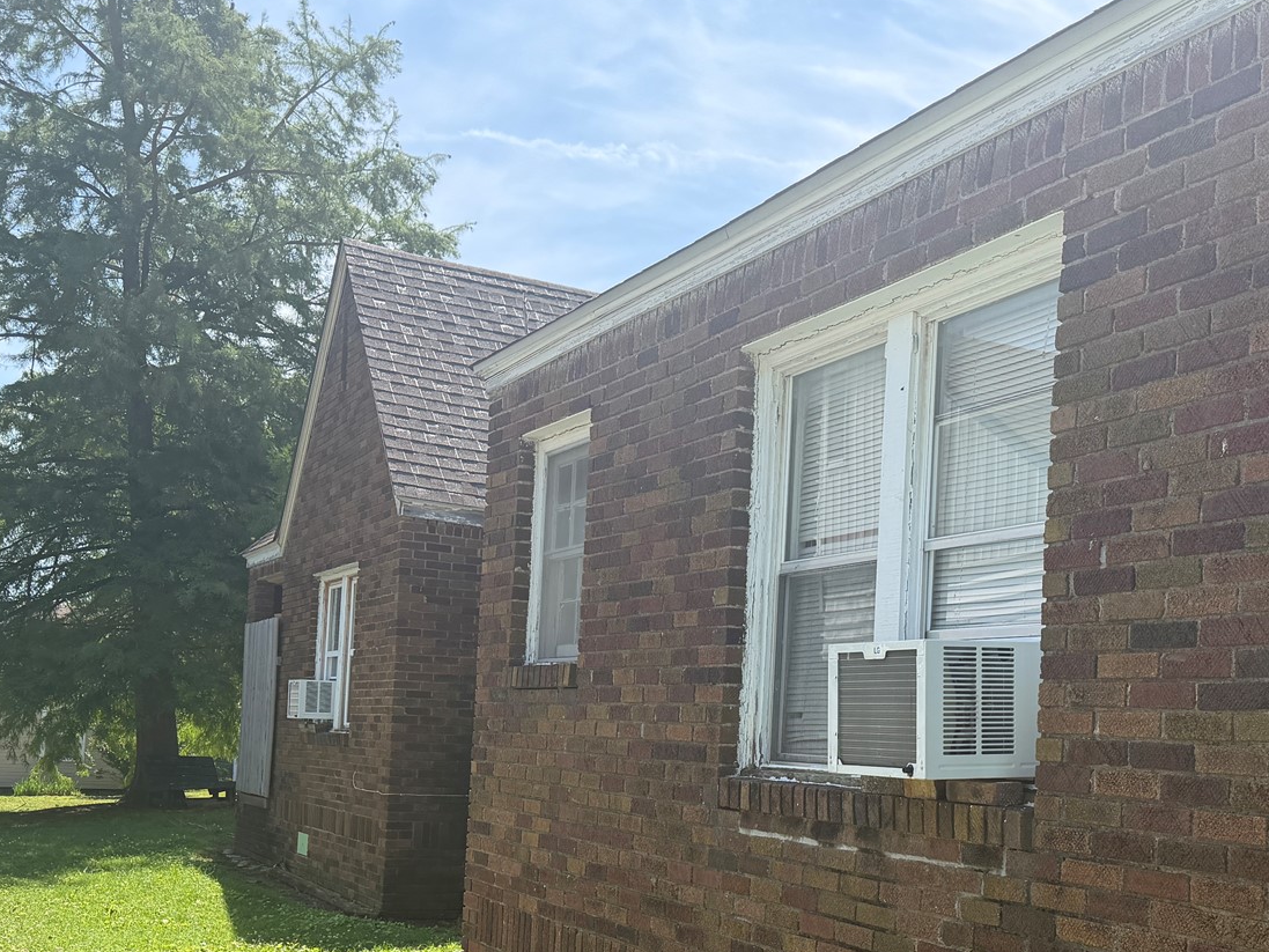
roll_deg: -2.8
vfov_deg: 33.9
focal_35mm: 42
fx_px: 1540
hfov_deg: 44.4
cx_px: 788
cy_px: 667
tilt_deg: +2.7
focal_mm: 6.76
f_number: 1.78
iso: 100
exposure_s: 1/2611
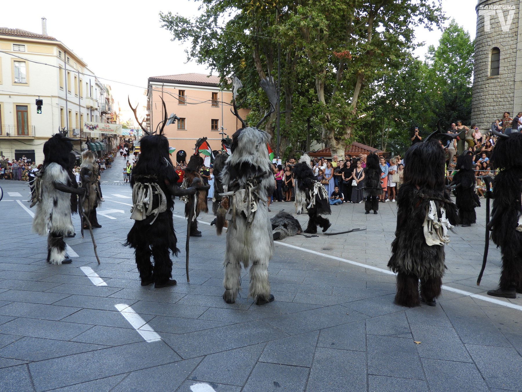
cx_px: 261
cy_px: 196
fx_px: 452
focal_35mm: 30
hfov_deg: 60.0
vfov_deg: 46.8
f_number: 3.5
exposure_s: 1/60
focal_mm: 5.4
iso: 100
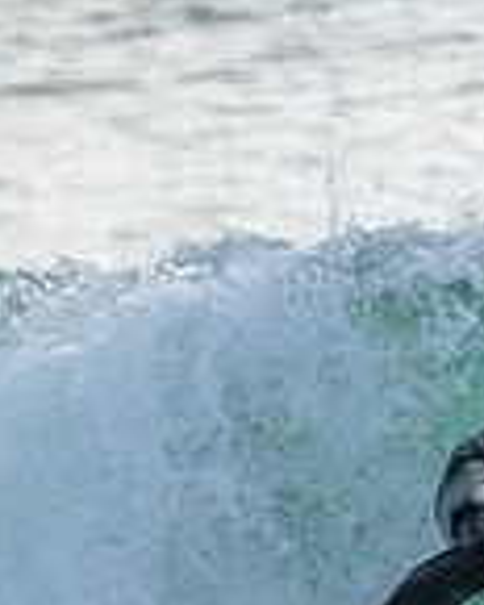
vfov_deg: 0.6
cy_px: 524
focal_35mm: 3002
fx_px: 53753
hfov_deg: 0.5
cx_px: 893
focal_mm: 800
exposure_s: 1/2000
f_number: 11
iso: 5600
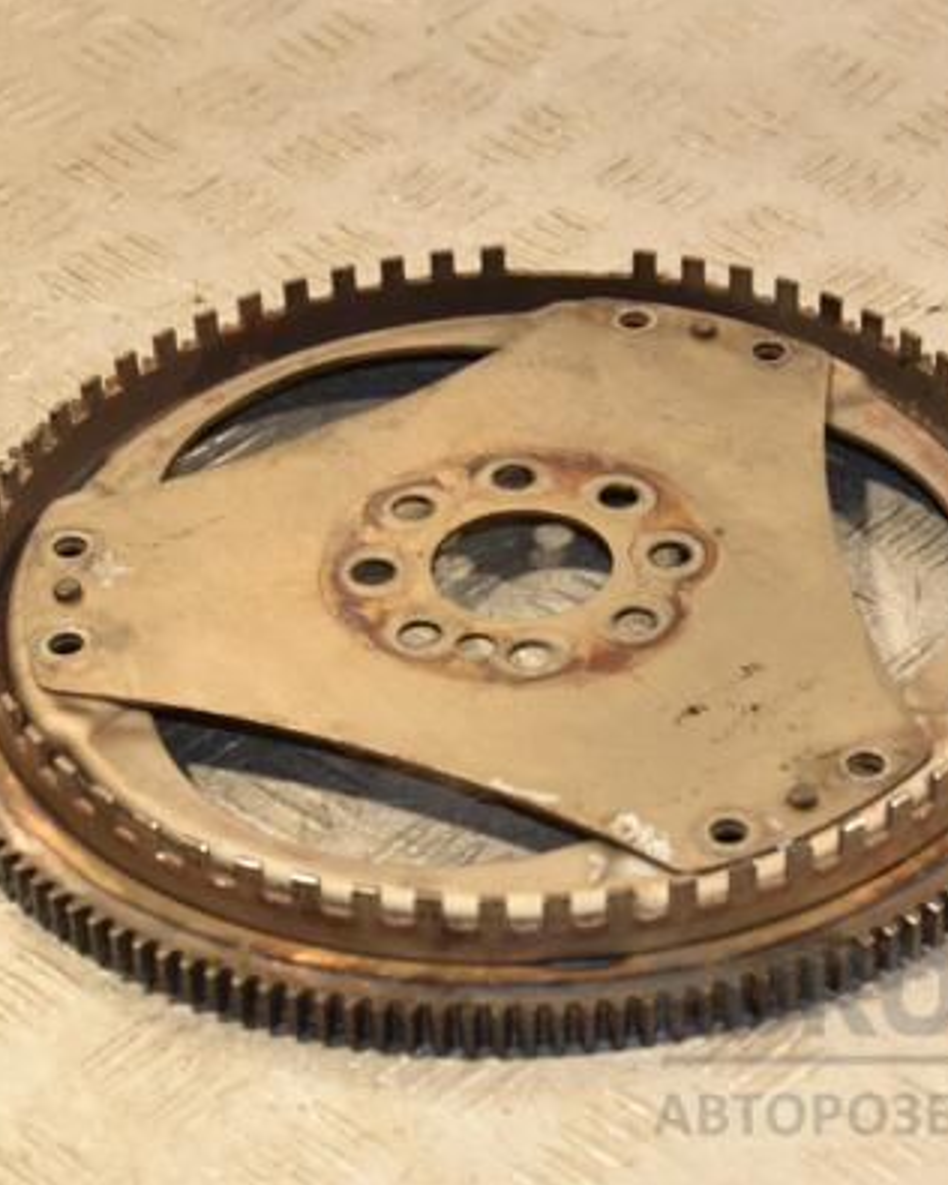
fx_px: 3753
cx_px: 597
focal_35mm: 107
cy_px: 591
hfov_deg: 14.4
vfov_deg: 17.9
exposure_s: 1/200
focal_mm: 50
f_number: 5.6
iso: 800
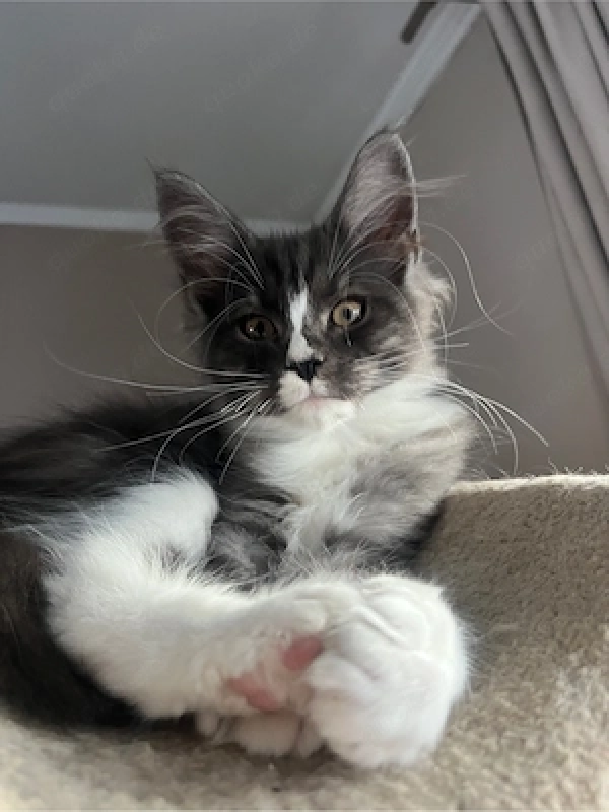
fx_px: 610
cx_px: 304
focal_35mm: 26
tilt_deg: +9.2
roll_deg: +4.3
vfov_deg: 67.3
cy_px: 406
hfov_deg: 53.1
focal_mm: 5.7
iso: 320
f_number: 1.5
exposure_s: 1/60
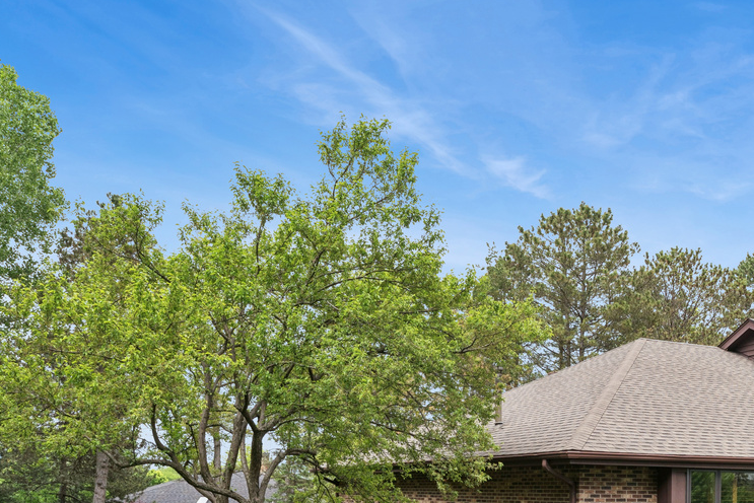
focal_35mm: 37
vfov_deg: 33.0
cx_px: 457
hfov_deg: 51.5
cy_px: 503
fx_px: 775
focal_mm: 17
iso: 200
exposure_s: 1/250
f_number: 8
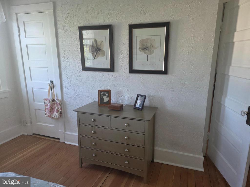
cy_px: 94
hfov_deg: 73.9
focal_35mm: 23
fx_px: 166
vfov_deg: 58.9
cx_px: 125
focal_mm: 6.3
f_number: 1.7
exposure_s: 1/120
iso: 250
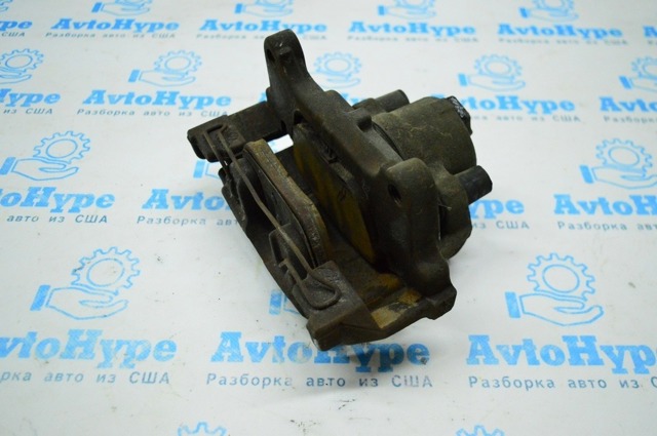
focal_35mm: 34
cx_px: 328
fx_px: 629
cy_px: 218
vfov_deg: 38.3
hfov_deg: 55.2
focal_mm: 23
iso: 6400
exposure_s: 1/800
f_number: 3.8
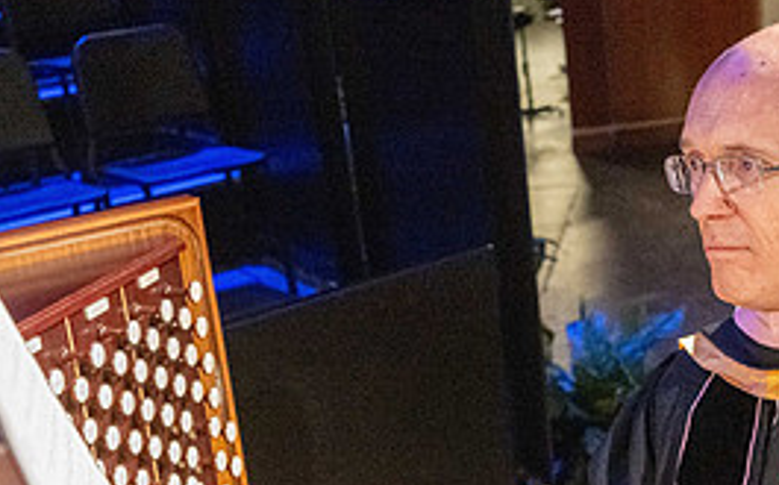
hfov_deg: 35.6
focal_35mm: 57
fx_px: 1209
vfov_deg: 22.5
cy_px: 360
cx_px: 450
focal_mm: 25.5
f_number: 4
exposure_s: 1/250
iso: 16000
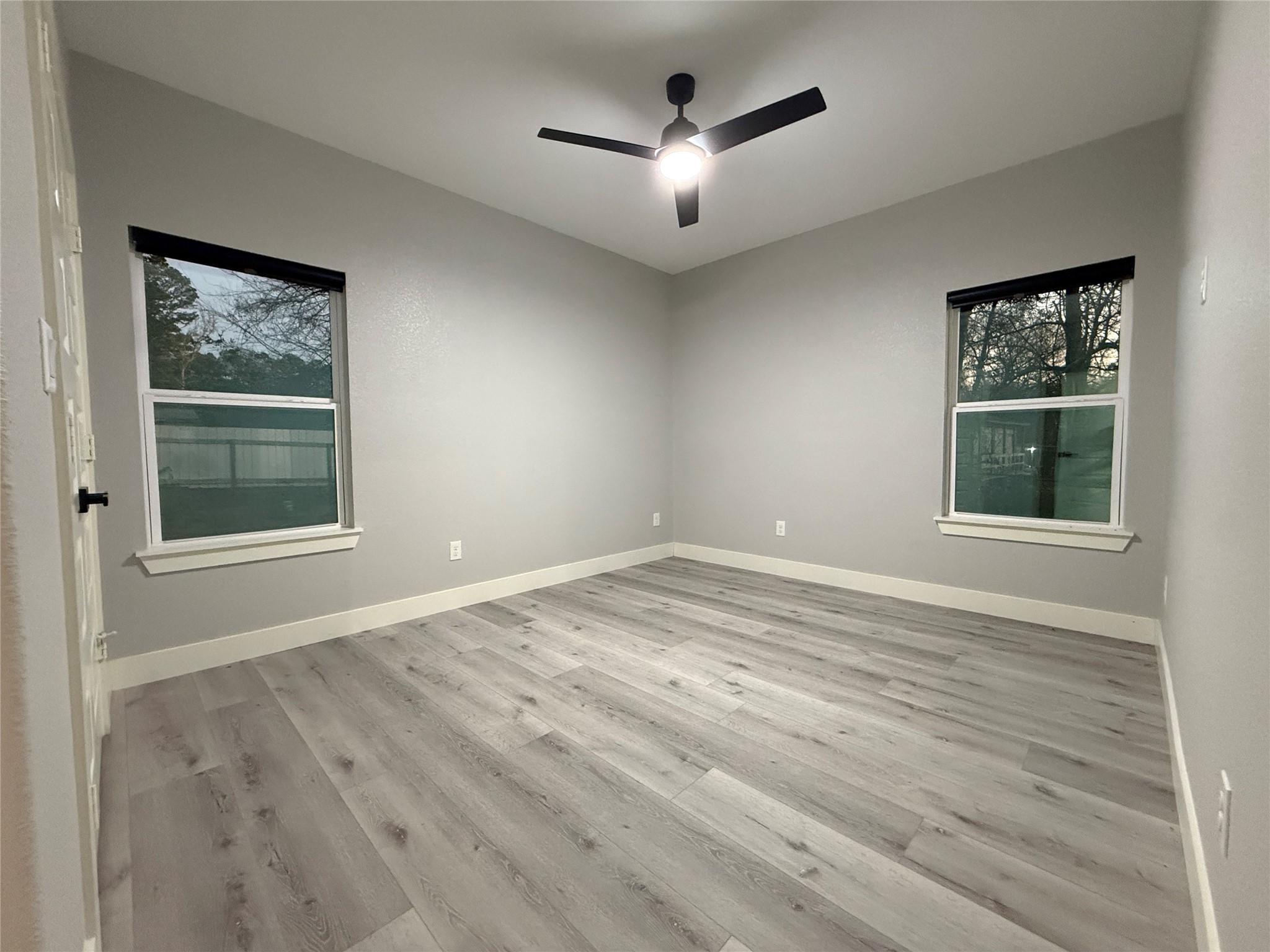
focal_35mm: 14
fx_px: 514
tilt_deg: -3.1
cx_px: 635
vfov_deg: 85.7
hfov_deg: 102.1
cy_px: 476
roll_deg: +0.2
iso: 640
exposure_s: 1/60
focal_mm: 2.22
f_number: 2.2
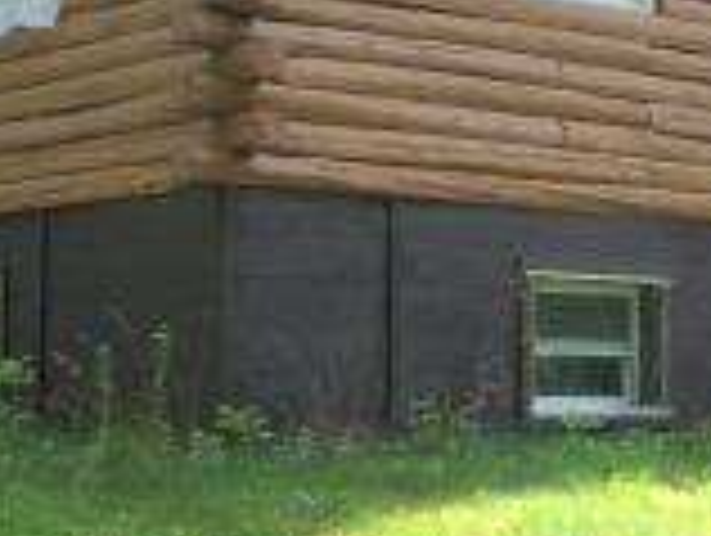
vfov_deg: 13.5
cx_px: 716
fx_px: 2263
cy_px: 216
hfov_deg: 17.4
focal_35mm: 110
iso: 32
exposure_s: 1/311
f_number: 2.2
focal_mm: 4.12
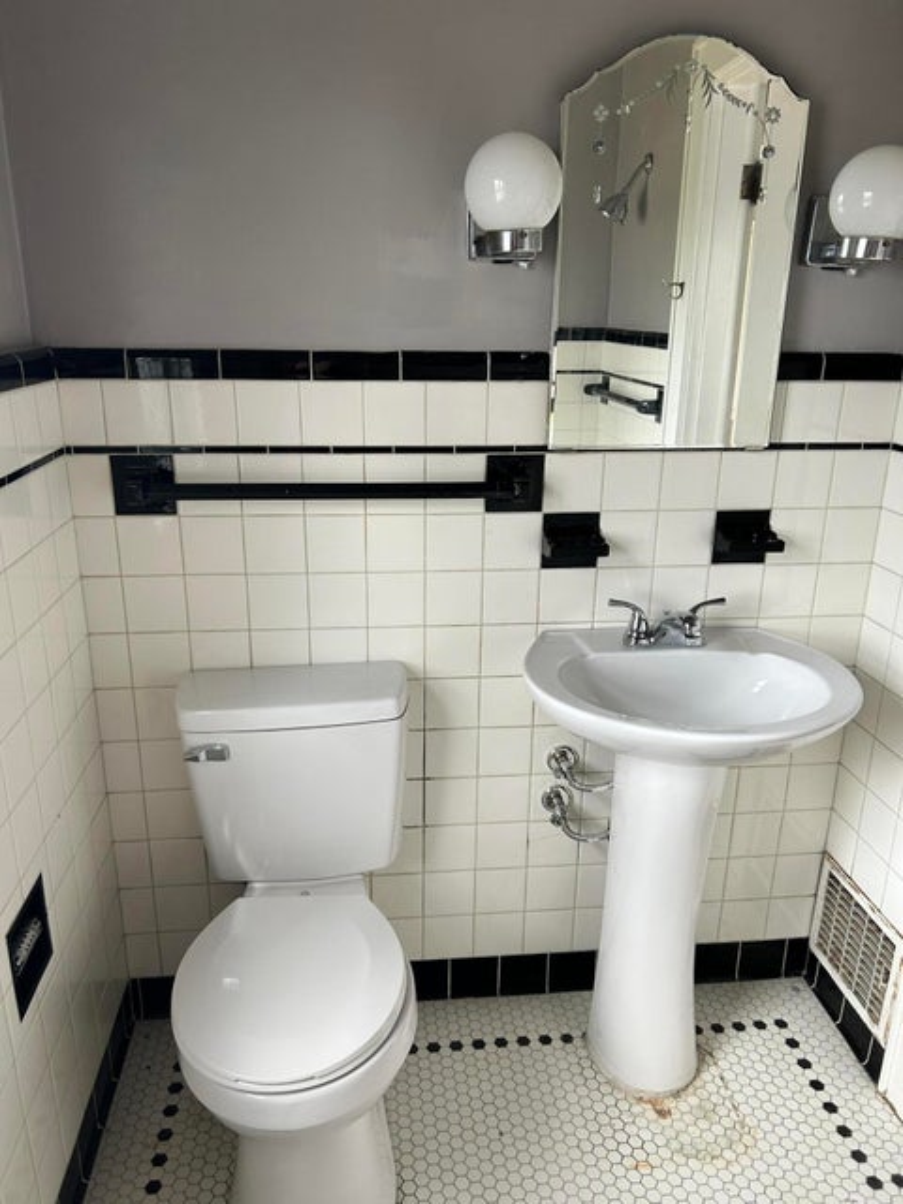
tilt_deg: -17.7
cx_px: 452
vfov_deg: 67.3
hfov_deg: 53.1
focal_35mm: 26
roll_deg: -1.0
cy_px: 602
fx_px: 904
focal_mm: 5.7
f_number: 1.5
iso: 125
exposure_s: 1/121
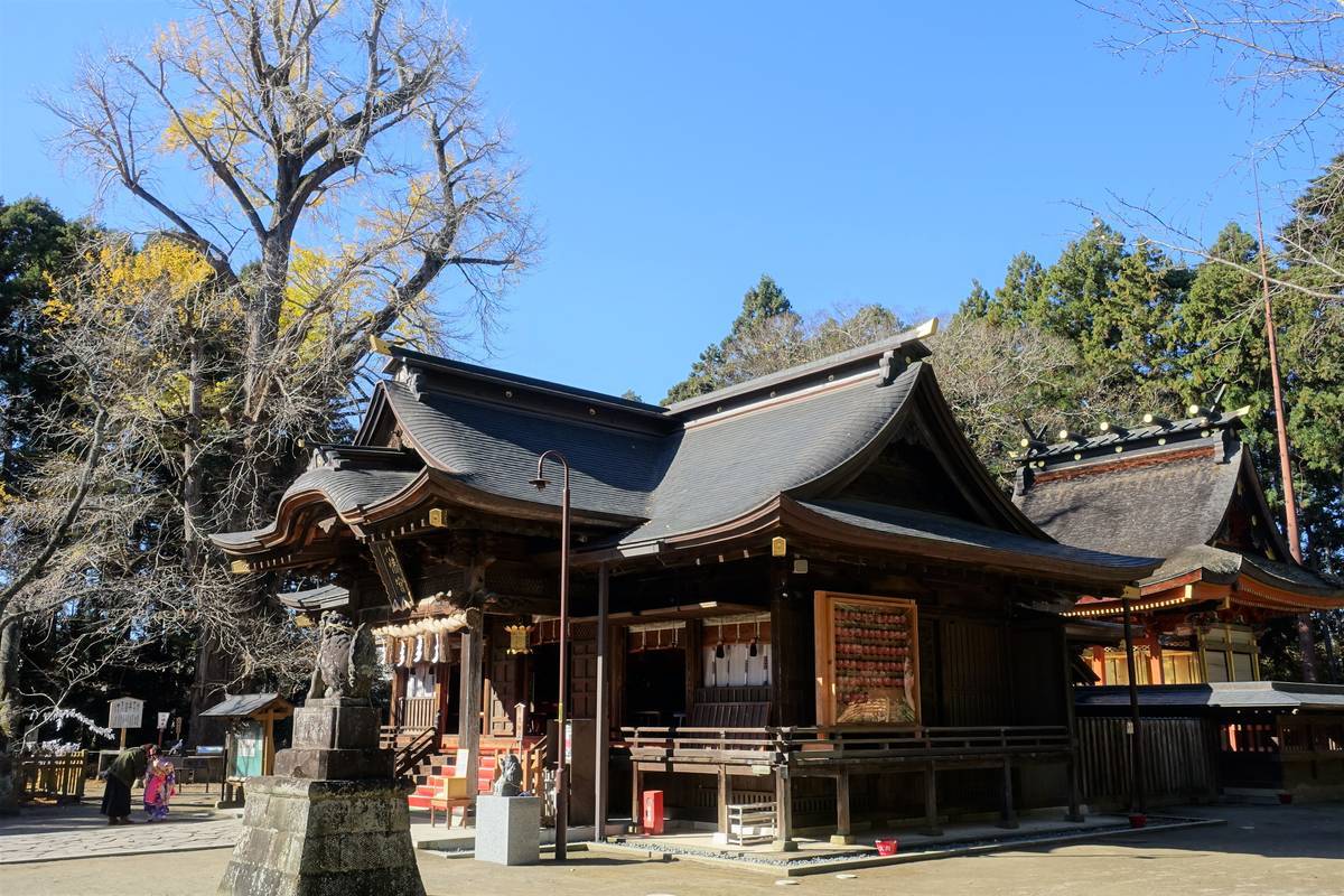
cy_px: 448
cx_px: 672
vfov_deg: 42.3
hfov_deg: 60.3
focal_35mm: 31
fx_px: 1157
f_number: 4
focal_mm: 11.45
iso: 125
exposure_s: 1/400
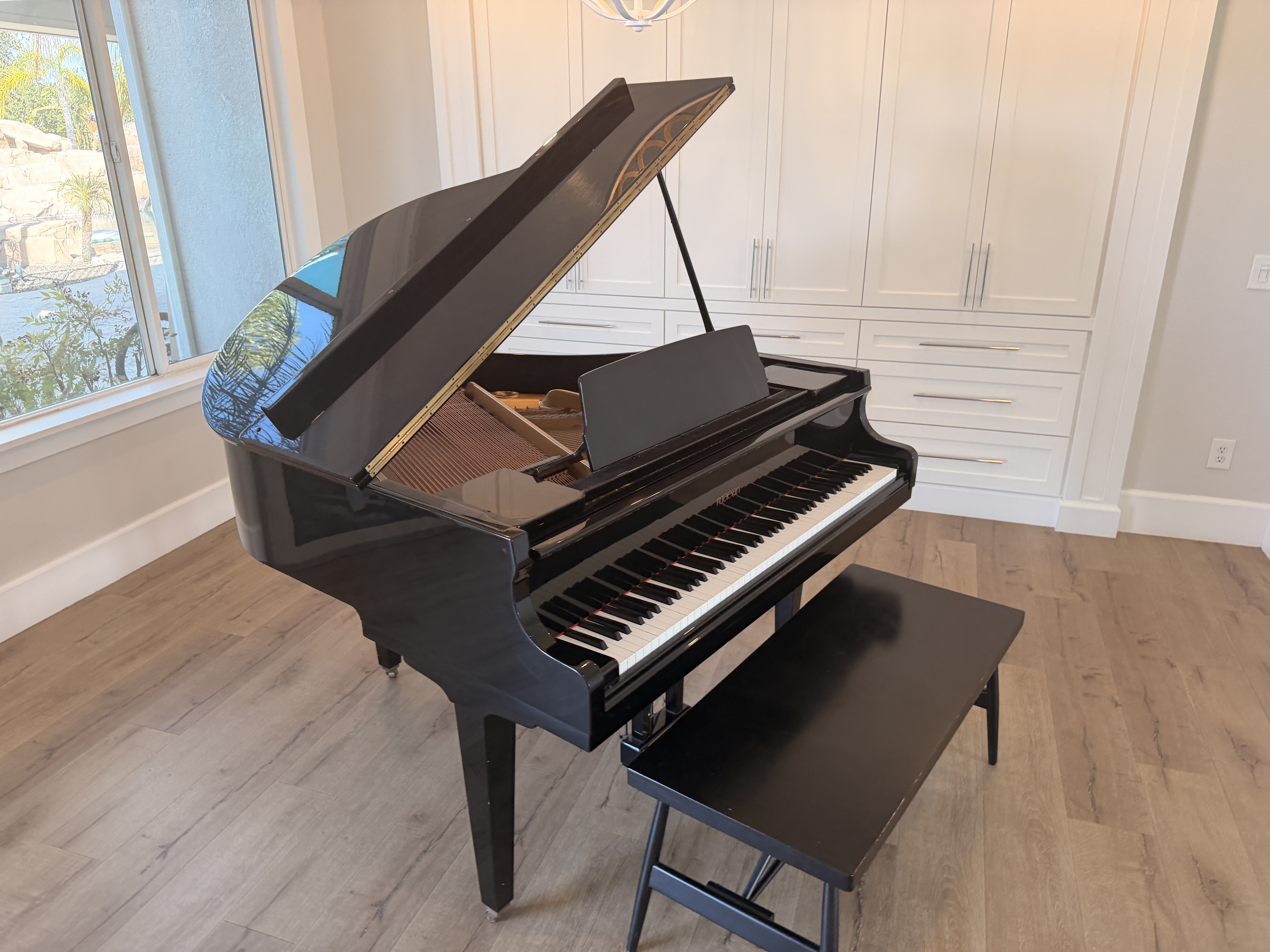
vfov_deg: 56.8
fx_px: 881
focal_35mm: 24
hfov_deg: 71.6
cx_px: 635
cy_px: 476
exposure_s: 1/120
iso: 200
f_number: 1.78
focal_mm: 6.76
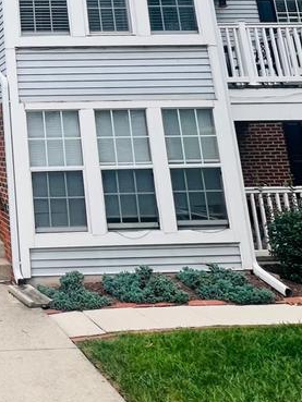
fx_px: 442
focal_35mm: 38
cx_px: -102
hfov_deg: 29.4
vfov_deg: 44.7
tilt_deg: +11.4
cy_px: 44
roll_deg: +0.6
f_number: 1.8
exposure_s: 1/430
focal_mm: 1.57
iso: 32
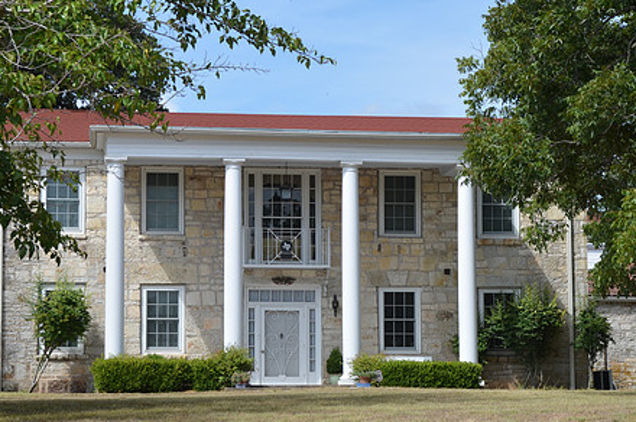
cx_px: 295
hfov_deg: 18.8
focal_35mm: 109
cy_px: 246
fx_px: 1917
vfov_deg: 12.6
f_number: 7.1
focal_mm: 55
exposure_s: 1/200
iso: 200
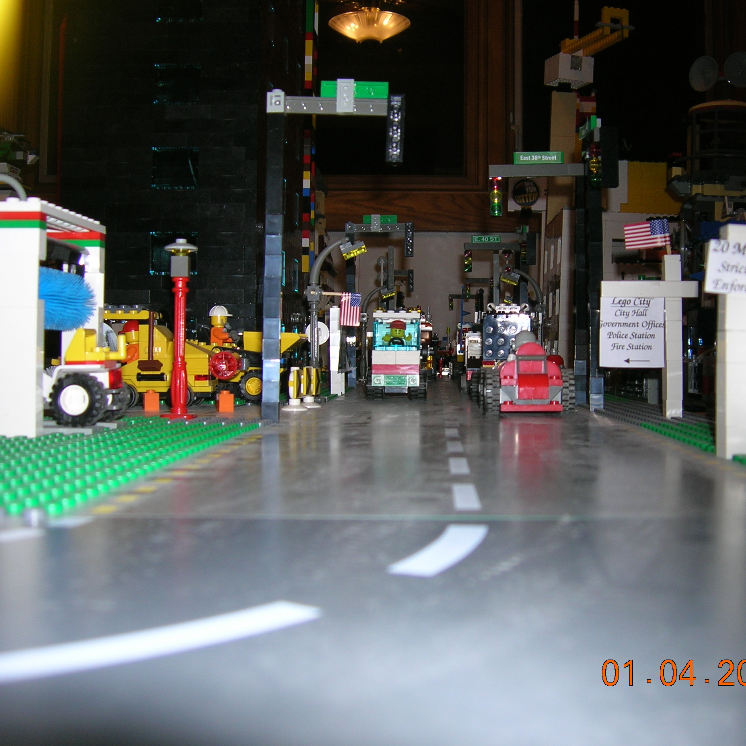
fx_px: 1024
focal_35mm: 42
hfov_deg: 39.8
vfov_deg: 40.0
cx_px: 451
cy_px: 364
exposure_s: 1/60.1
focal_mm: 5.7
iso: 50
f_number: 2.9
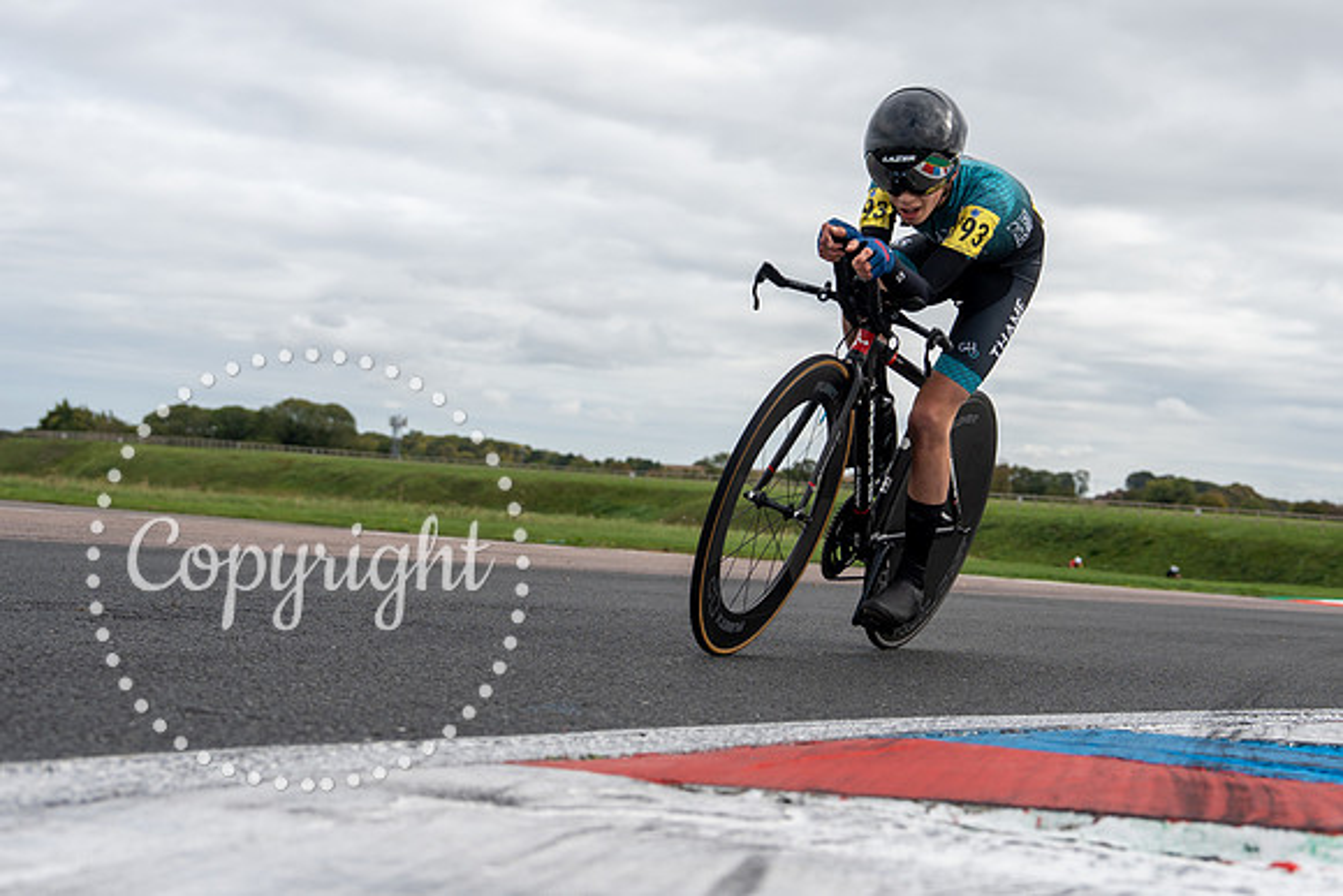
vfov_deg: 20.7
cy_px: 474
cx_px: 787
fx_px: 2451
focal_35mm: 66
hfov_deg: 30.6
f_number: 3.5
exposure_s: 1/1000
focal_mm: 39
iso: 100
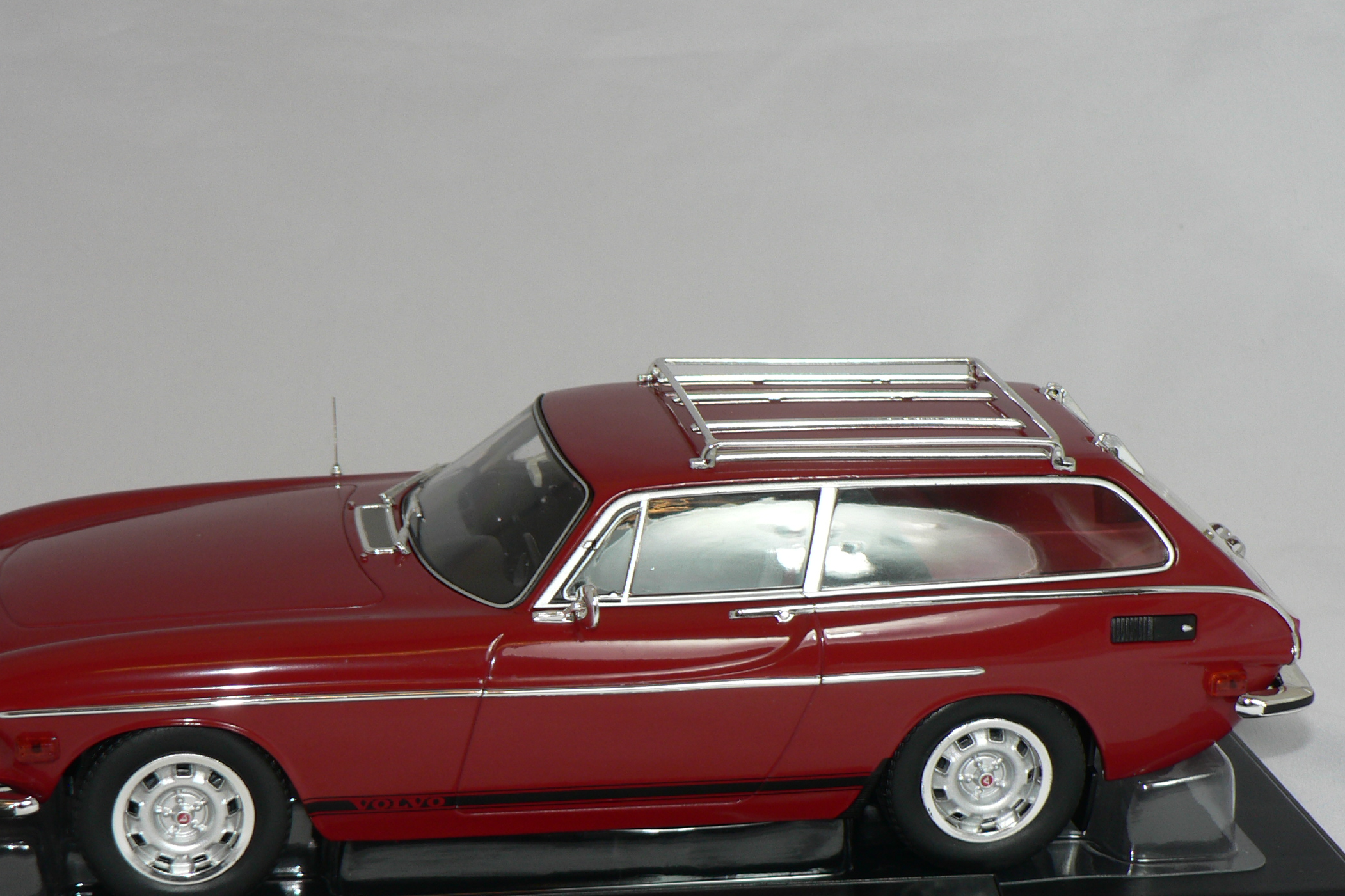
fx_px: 2839
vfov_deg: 17.9
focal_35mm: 76
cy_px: 561
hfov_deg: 26.6
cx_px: 595
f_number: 3.2
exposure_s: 1/60
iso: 80
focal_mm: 10.1
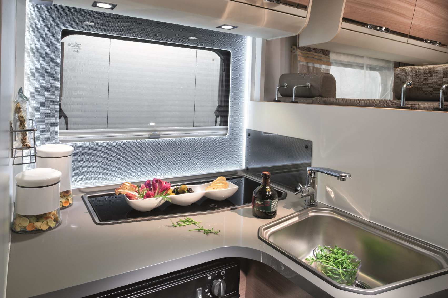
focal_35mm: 24
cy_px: 149
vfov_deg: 53.1
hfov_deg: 73.8
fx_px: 298
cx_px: 224
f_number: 16
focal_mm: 24
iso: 200
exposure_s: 8
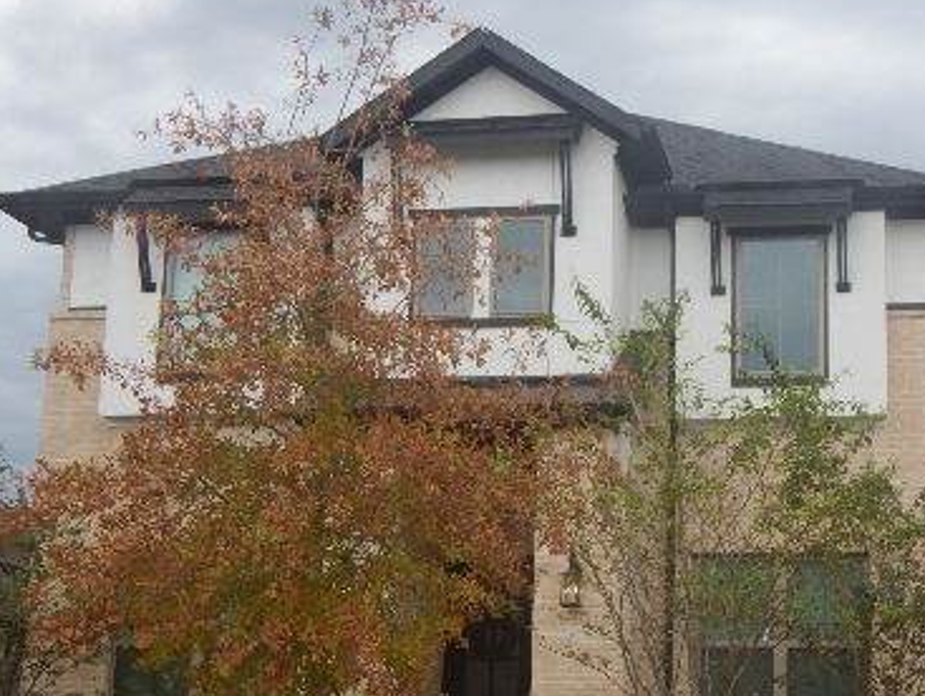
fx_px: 1444
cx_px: 761
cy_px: 494
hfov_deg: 34.3
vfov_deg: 26.8
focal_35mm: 54
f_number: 3.2
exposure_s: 1/400
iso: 125
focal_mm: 5.6
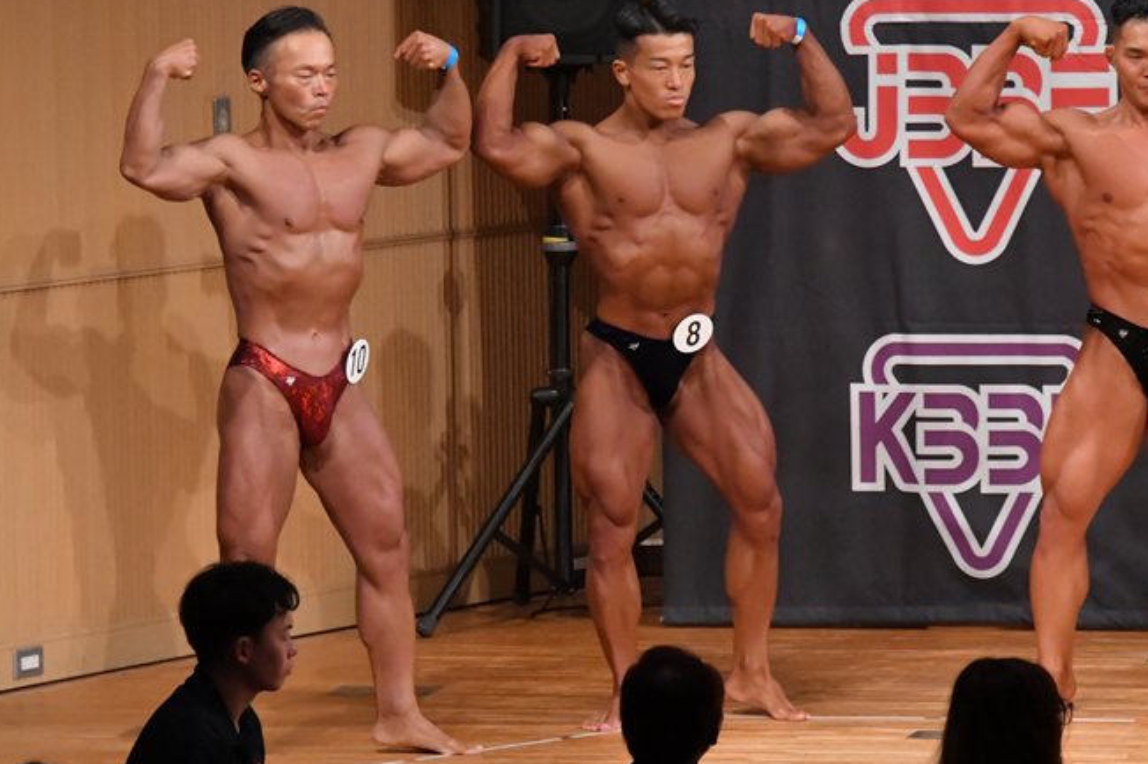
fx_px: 10231
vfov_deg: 4.3
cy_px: 377
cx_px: 585
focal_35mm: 321
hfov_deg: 6.4
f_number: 5.6
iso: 9000
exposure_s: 1/400
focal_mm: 180
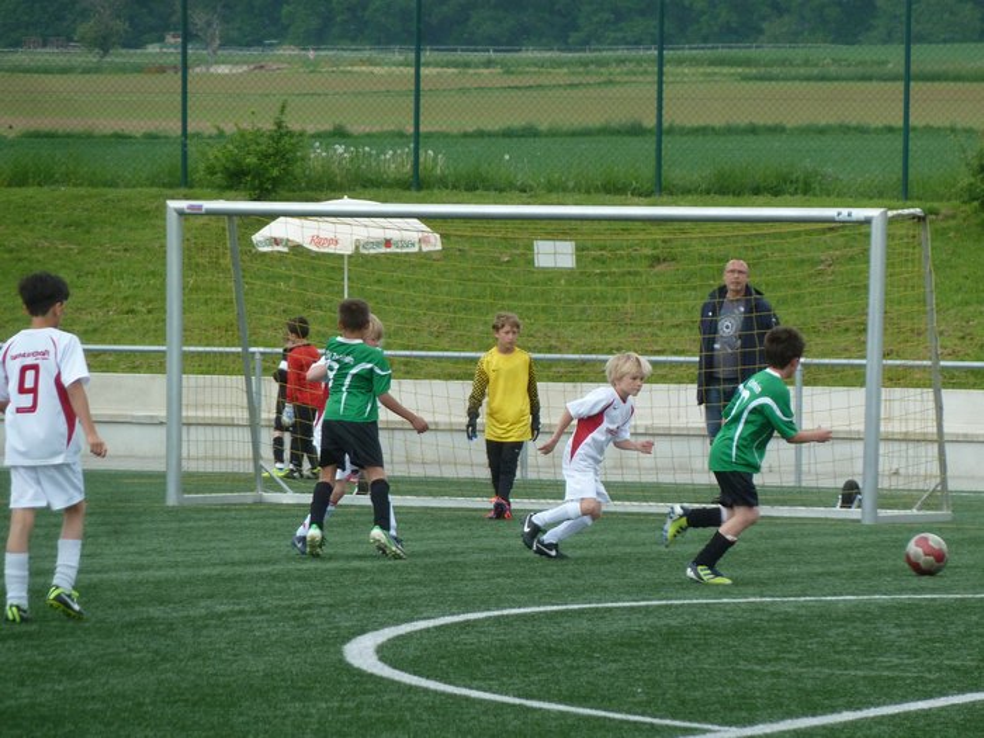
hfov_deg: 6.6
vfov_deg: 5.0
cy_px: 369
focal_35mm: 300
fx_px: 8528
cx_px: 492
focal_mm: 49.2
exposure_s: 1/400
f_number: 4.9
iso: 160
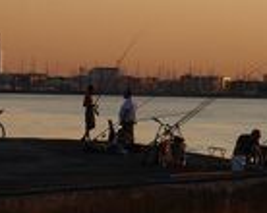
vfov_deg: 5.5
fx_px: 2217
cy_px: 153
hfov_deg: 6.9
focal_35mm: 281
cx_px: 93
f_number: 10
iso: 160
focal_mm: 31
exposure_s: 1/320
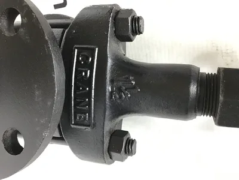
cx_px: 120
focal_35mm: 31
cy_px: 90
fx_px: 214
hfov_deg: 58.4
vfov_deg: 45.4
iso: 40
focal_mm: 3.3
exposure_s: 1/30
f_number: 2.4
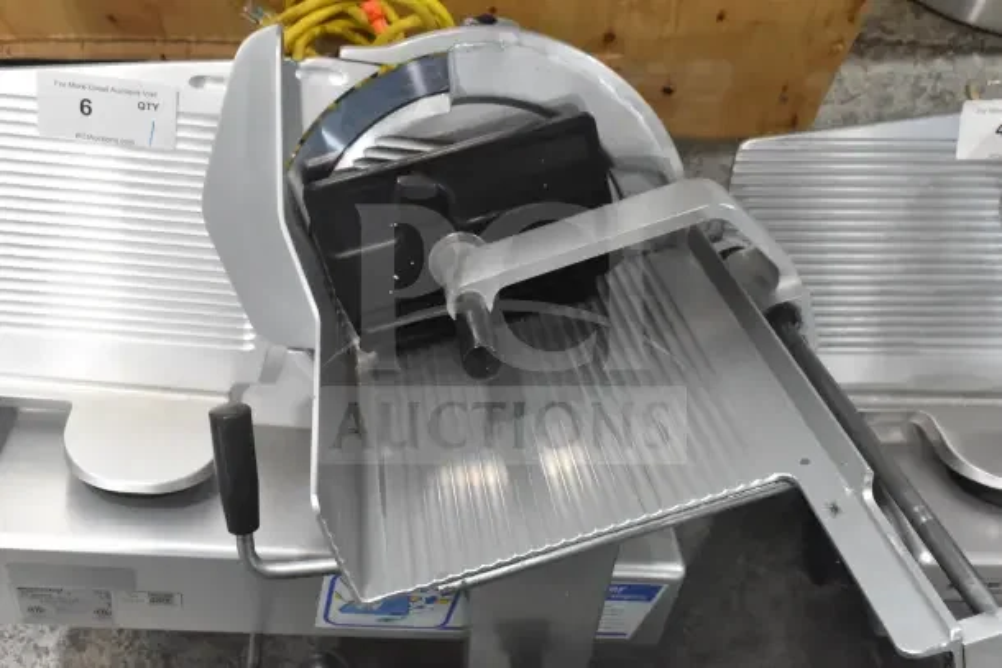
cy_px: 334
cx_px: 501
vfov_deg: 33.0
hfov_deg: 47.9
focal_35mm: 40
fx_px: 1127
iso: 6400
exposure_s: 1/200
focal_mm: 27
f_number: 7.1
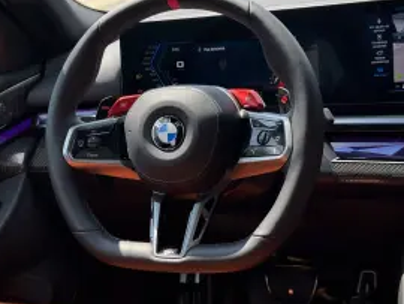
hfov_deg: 30.2
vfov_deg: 22.9
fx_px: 748
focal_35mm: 64
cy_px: 117
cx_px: 162
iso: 64
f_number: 1.78
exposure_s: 1/582
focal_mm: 6.76
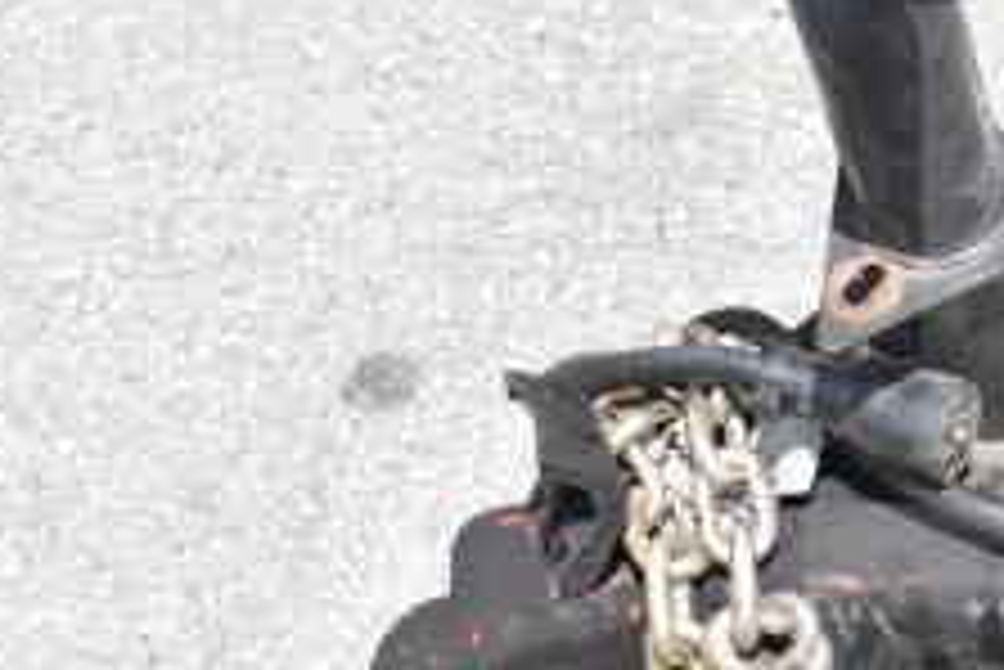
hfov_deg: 22.2
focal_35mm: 82
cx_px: 1306
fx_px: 2288
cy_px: 362
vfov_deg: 16.7
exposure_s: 1/250
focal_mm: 20
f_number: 8
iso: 200
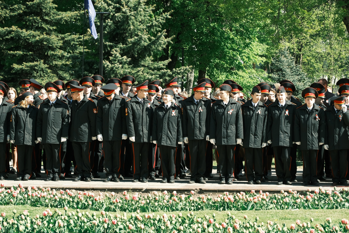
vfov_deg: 13.0
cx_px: 174
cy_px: 116
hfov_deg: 19.5
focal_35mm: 105
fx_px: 1018
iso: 250
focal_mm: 70
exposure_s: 1/200
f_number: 7.1
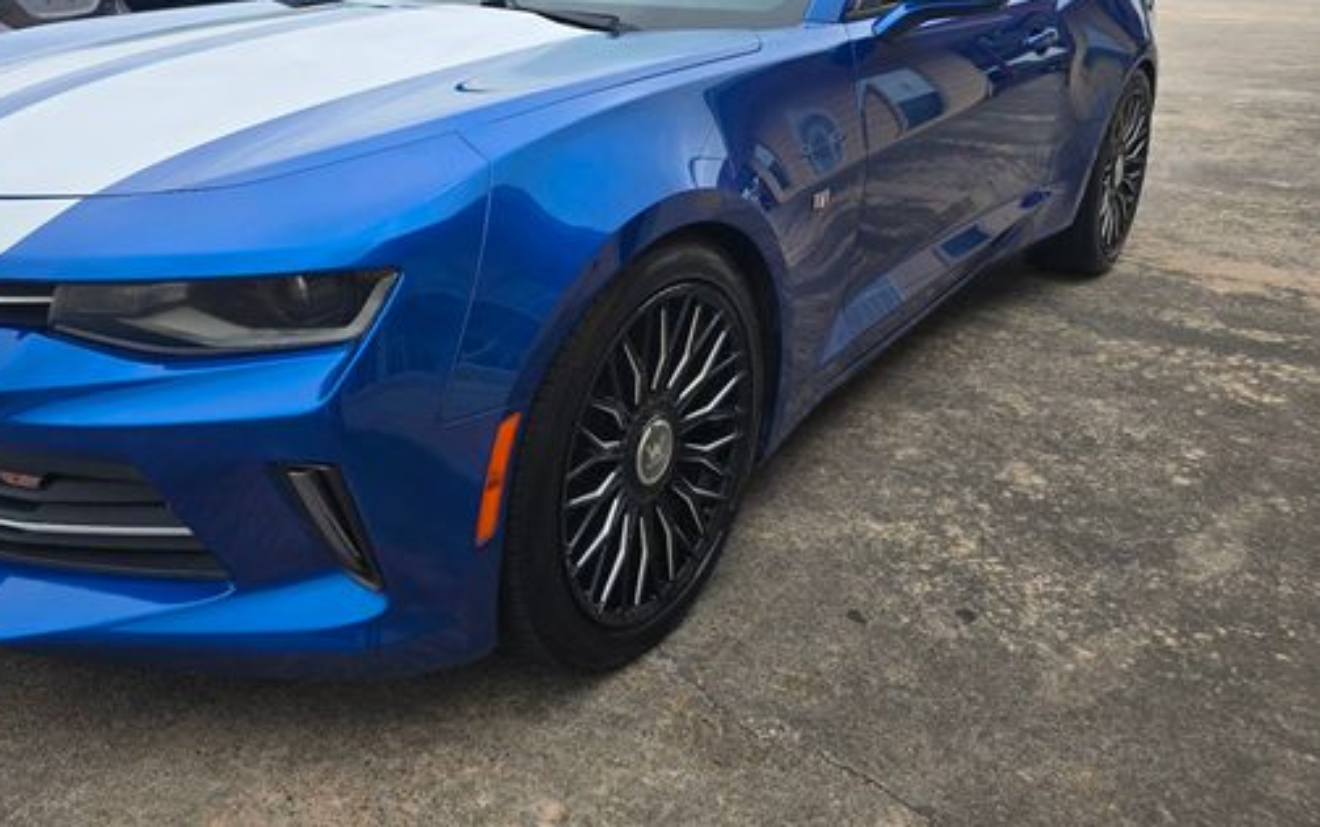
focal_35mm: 31
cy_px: 286
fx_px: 1116
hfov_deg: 60.5
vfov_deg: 40.2
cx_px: 509
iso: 12
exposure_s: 1/703
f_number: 1.7
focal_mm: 6.3
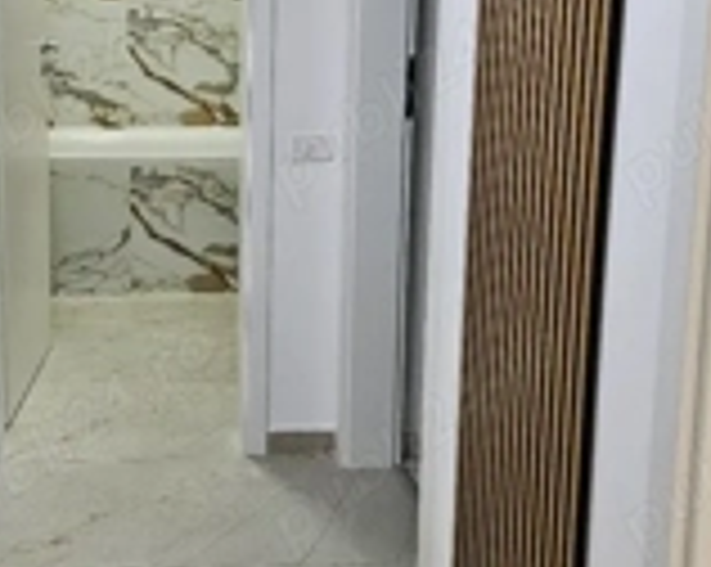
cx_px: 158
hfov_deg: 32.3
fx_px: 1198
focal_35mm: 57
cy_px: 140
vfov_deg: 26.3
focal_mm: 5.4
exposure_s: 1/101
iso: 400
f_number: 1.8
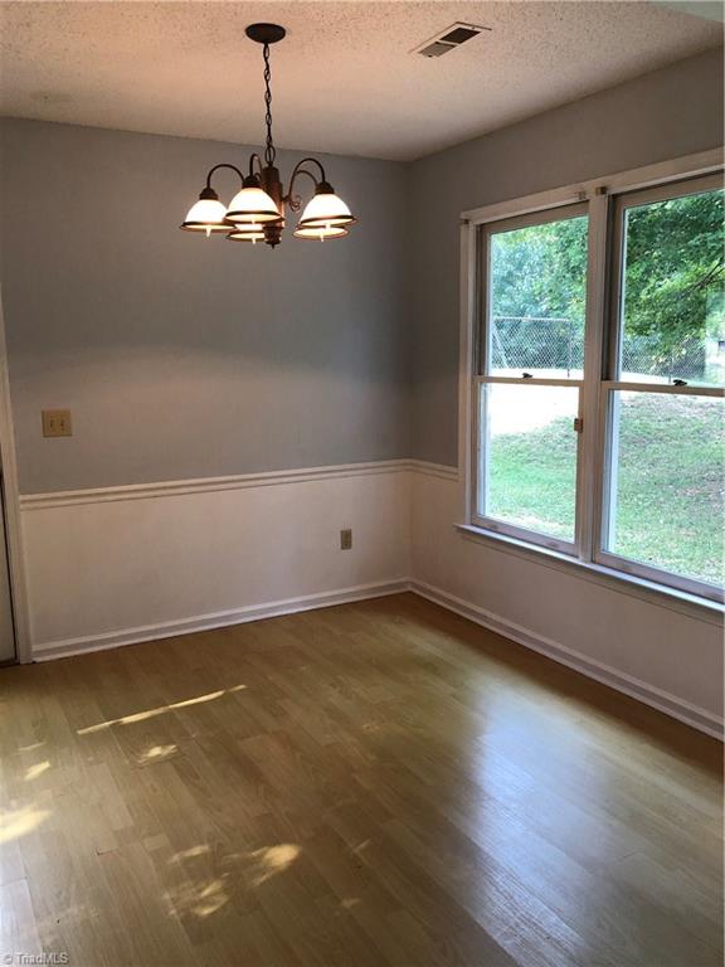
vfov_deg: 63.4
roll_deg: +1.7
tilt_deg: -9.9
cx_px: 362
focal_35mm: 28
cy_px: 484
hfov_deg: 49.7
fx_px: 782
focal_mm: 3.99
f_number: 1.8
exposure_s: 1/30
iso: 20
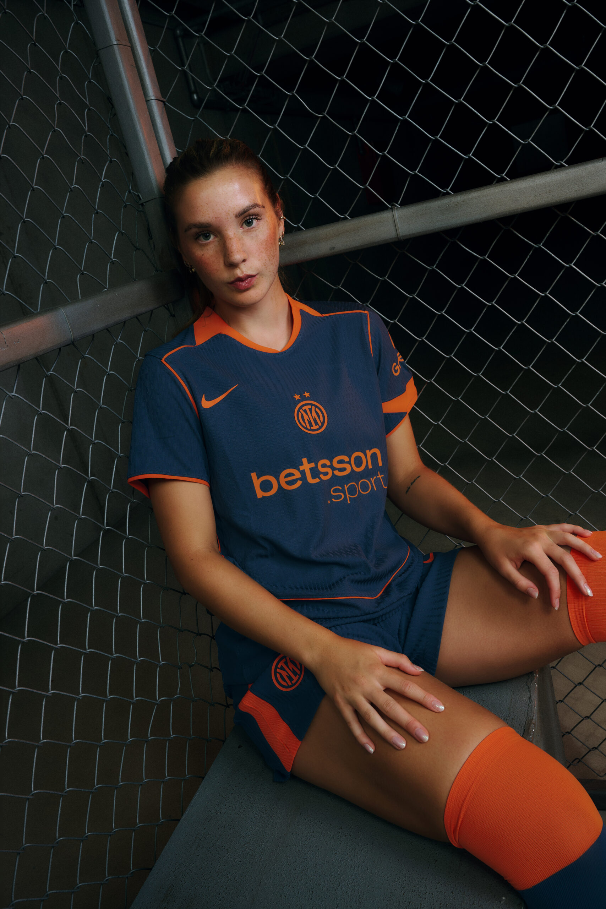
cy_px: 454
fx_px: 745
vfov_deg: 62.8
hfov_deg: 44.3
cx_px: 303
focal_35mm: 30
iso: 160
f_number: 9
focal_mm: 29.5
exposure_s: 1/160
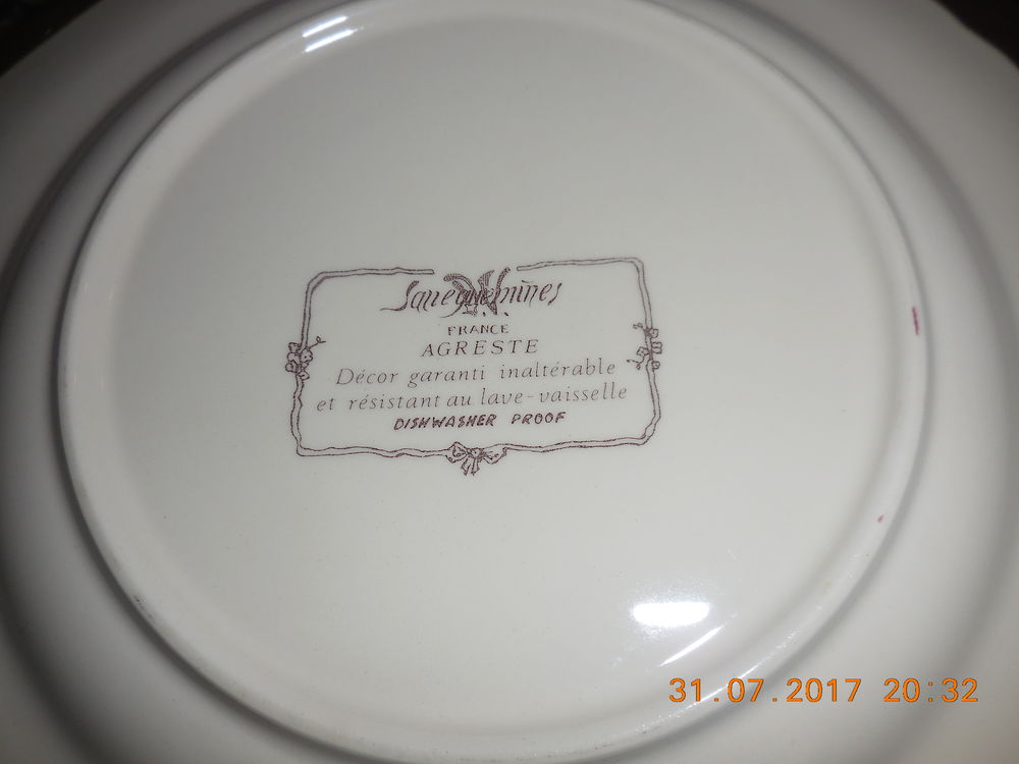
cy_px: 382
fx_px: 736
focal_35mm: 25
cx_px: 510
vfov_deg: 54.9
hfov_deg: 69.4
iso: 125
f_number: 10.5
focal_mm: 4.5
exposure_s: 1/25
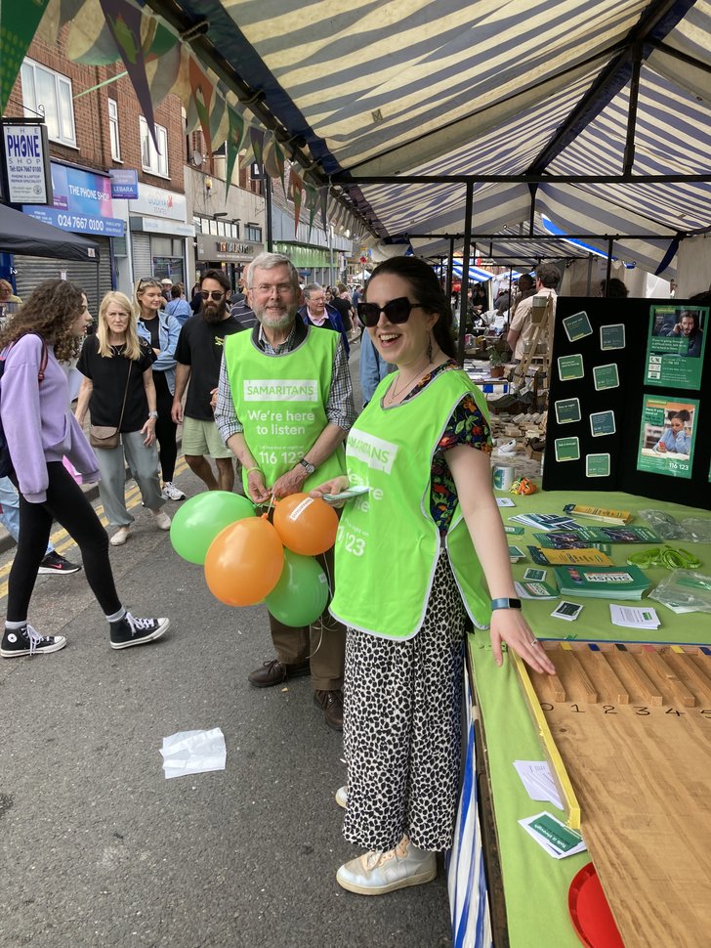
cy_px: 474
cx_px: 356
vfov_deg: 63.4
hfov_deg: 49.8
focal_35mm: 28
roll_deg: -0.1
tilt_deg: -13.5
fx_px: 766
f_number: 1.8
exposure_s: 1/137
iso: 20
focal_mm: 3.99
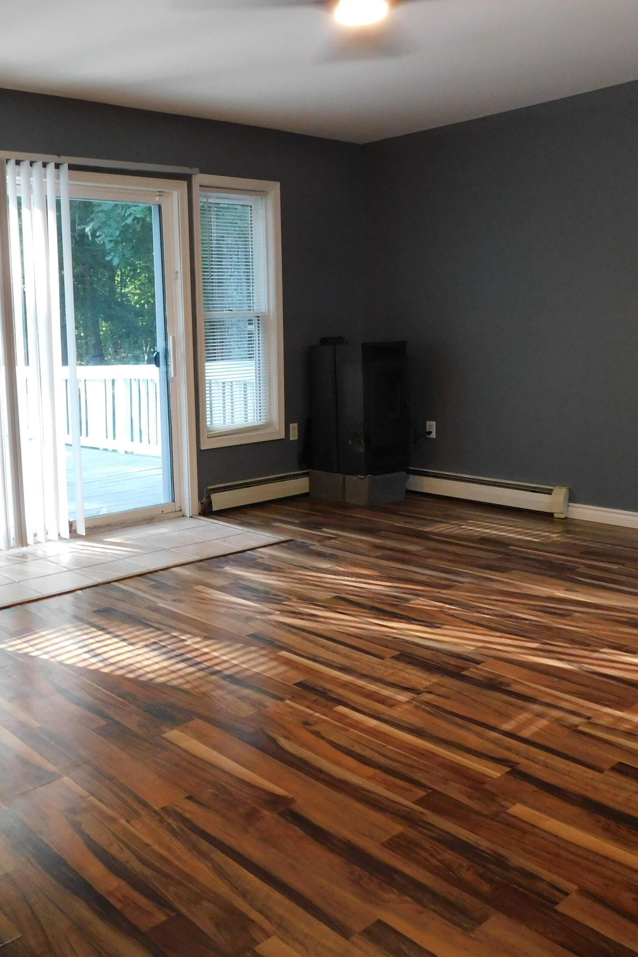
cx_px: 137
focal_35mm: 32
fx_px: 851
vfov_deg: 58.7
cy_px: 479
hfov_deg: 39.6
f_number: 3
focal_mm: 4
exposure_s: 1/30
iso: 400
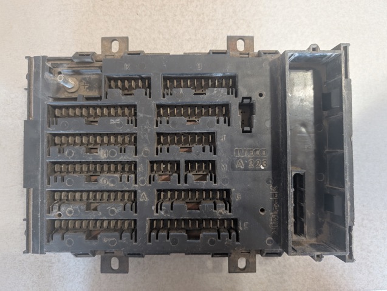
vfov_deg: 57.0
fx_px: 269
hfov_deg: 71.5
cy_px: 146
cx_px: 194
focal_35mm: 24
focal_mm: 6.9
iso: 1451
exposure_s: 1/227
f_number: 1.68
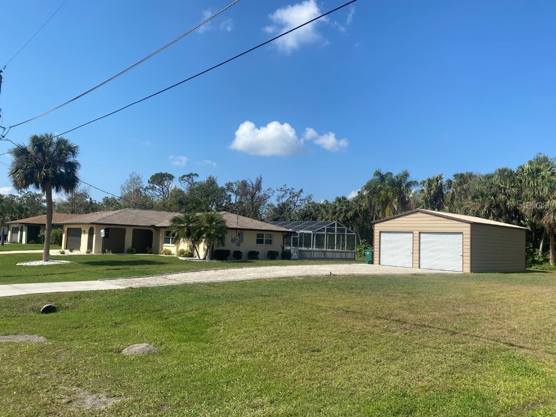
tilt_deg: +6.5
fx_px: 434
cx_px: 281
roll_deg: -2.4
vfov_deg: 51.4
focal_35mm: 27
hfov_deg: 65.3
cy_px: 204
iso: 32
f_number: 1.8
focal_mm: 4.25
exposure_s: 1/3401
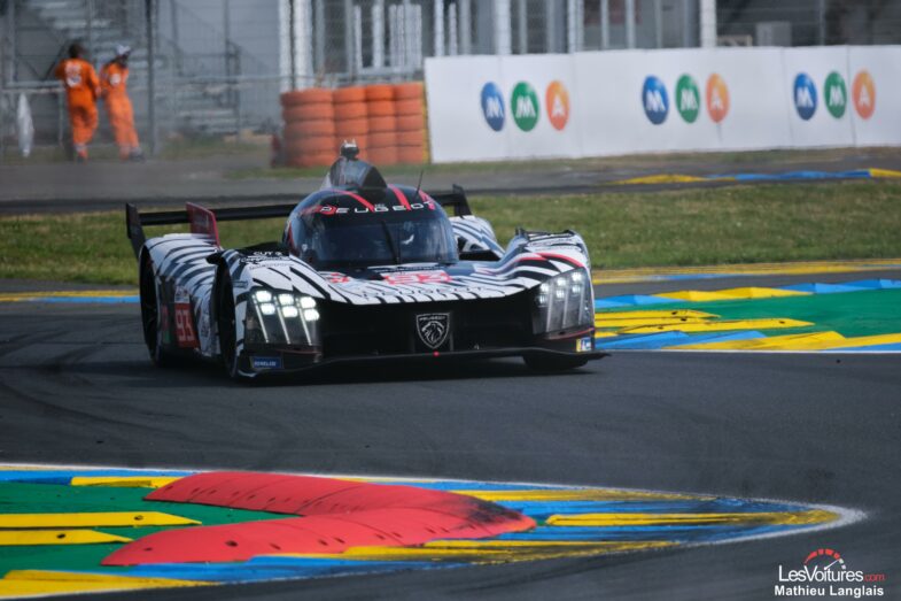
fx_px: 13311
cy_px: 300
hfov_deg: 3.9
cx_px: 450
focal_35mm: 532
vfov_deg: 2.6
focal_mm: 354.8
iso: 400
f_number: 6.3
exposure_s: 1/1250
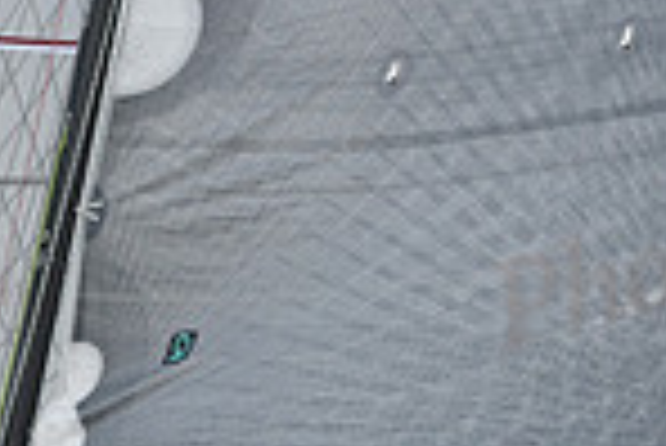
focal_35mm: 400
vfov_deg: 3.4
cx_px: 266
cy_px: 529
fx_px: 7407
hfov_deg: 5.1
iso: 500
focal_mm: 102
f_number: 4
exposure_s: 1/640
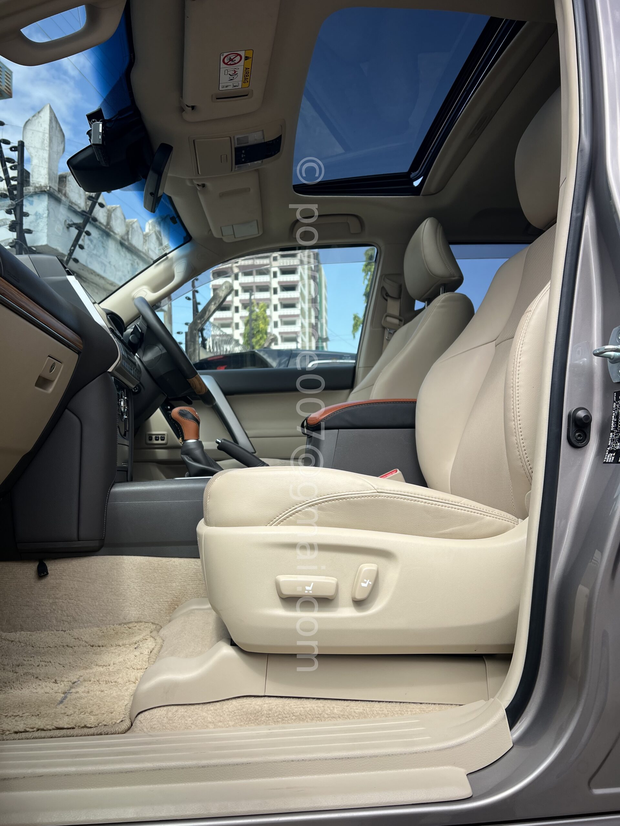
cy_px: 413
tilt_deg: +6.5
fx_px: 621
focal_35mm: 26
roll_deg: +0.4
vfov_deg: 67.3
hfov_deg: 53.1
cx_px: 310
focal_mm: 5.7
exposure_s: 1/1869
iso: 50
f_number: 1.5
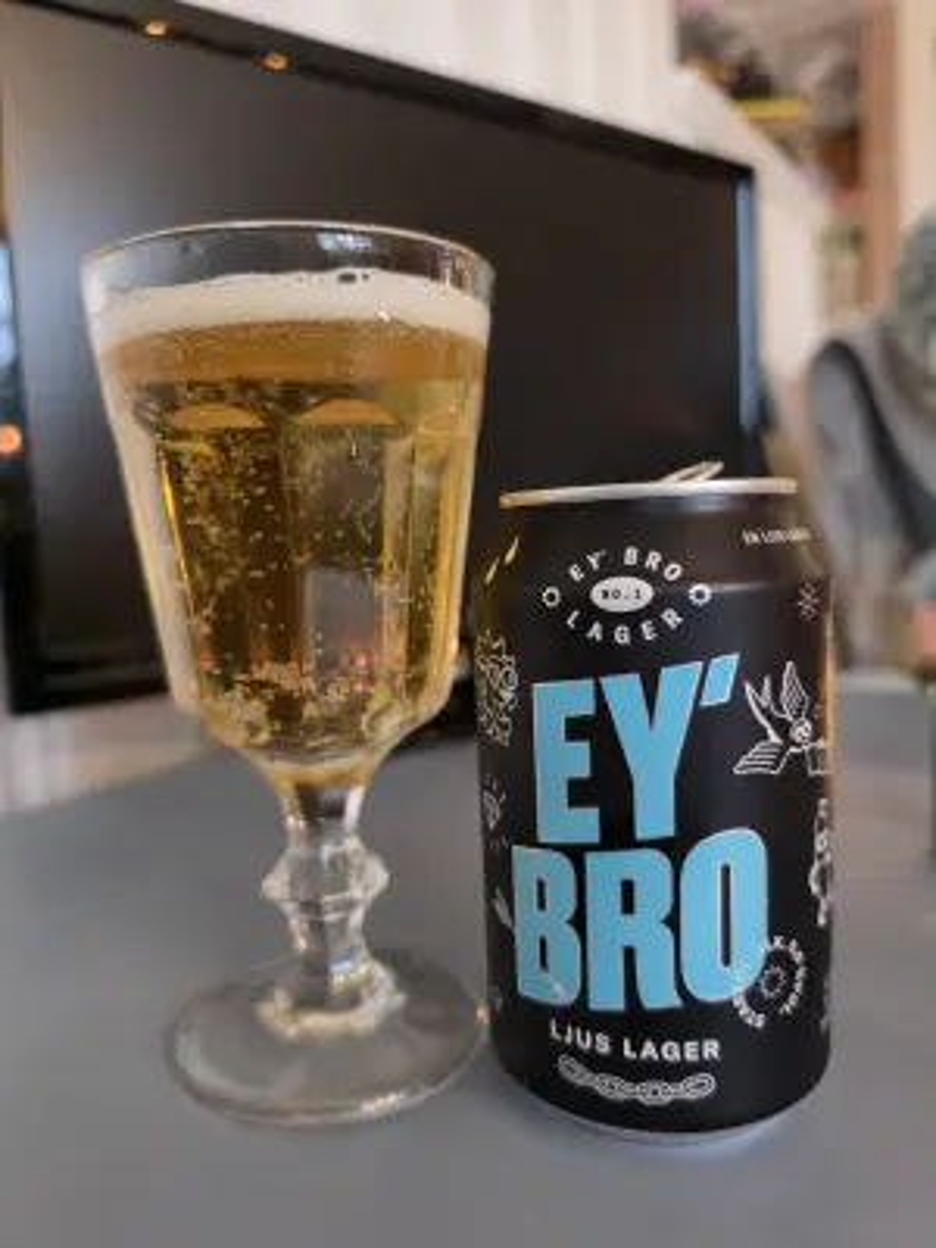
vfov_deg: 73.9
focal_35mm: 23
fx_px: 829
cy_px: 624
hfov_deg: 58.9
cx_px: 468
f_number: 1.4
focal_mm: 6.5
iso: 1000
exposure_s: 1/50
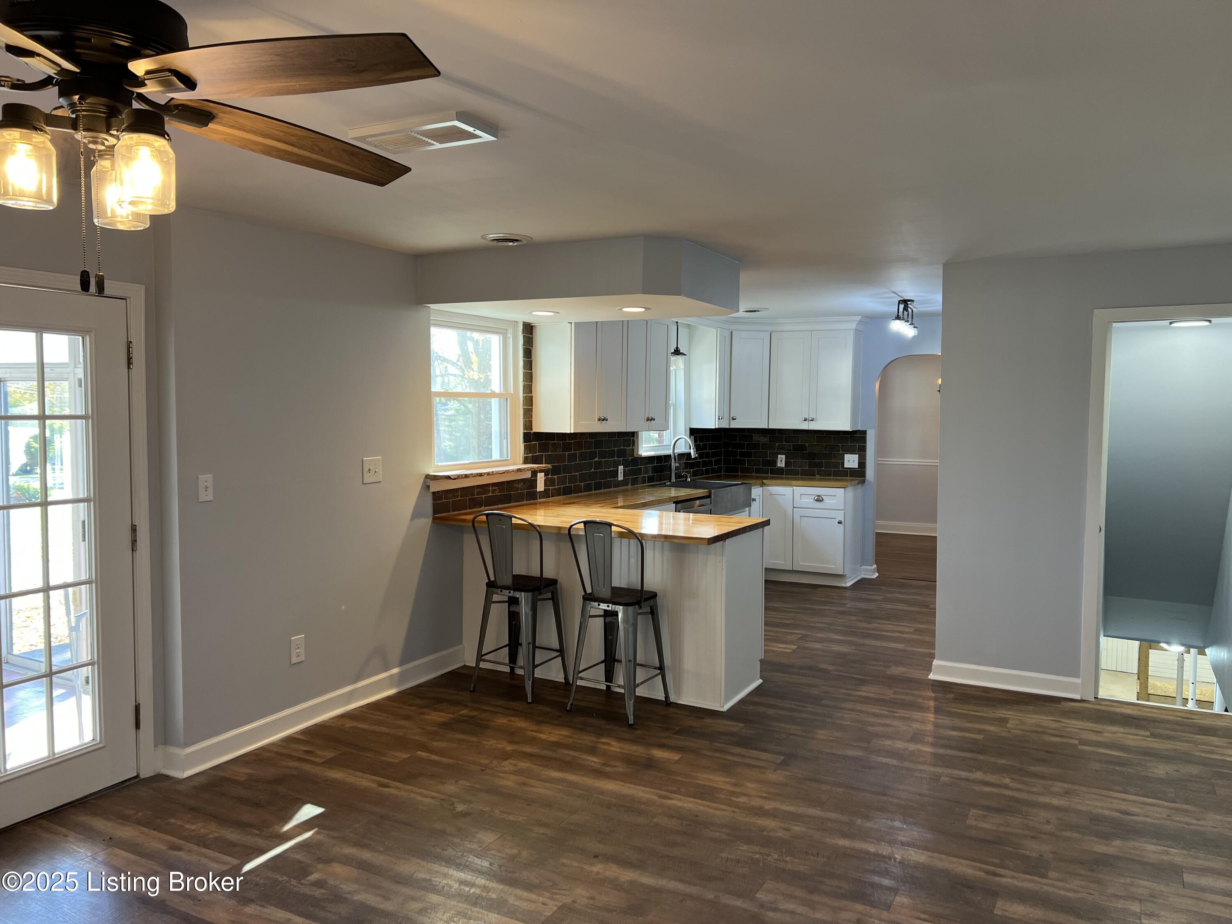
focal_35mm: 26
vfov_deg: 53.1
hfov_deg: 67.3
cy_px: 462
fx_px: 925
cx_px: 616
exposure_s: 1/60
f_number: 1.5
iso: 80
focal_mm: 5.7
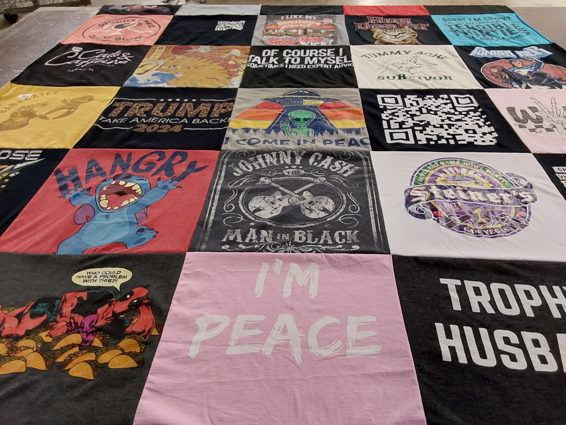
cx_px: 283
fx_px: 458
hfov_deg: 63.4
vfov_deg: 49.7
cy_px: 212
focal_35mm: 28
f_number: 1.9
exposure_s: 1/50
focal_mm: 2.91
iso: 100
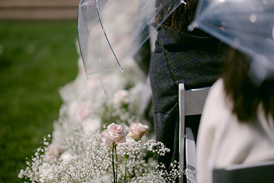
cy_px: 92
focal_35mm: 109
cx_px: 137
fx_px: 830
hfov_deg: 18.7
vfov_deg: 12.6
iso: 200
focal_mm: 105
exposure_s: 1/32000
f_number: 1.4
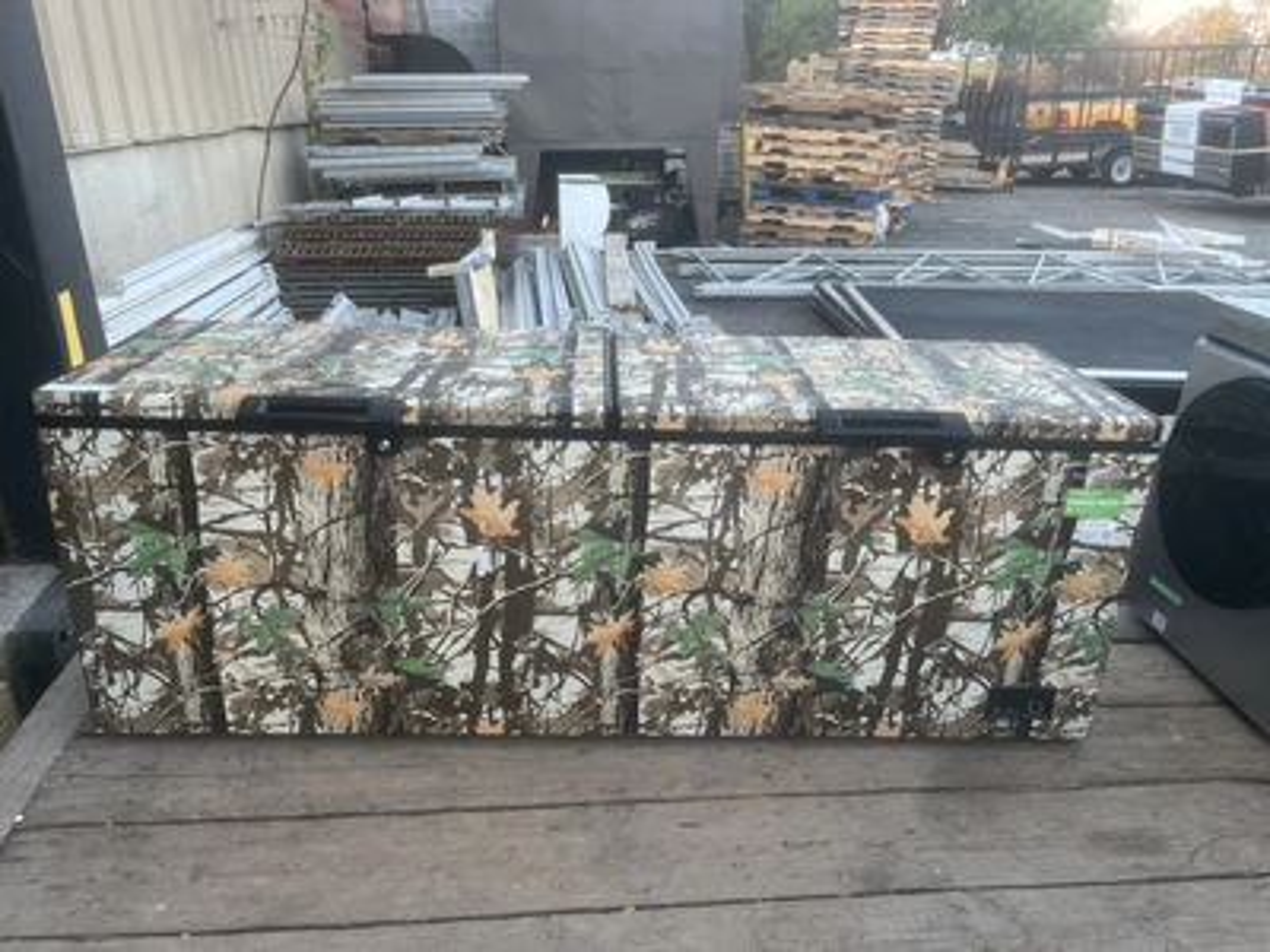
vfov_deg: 53.1
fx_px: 954
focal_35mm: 26
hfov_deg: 67.3
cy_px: 476
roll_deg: +2.0
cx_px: 635
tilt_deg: -21.7
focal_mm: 5.1
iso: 125
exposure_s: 1/121
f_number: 1.6
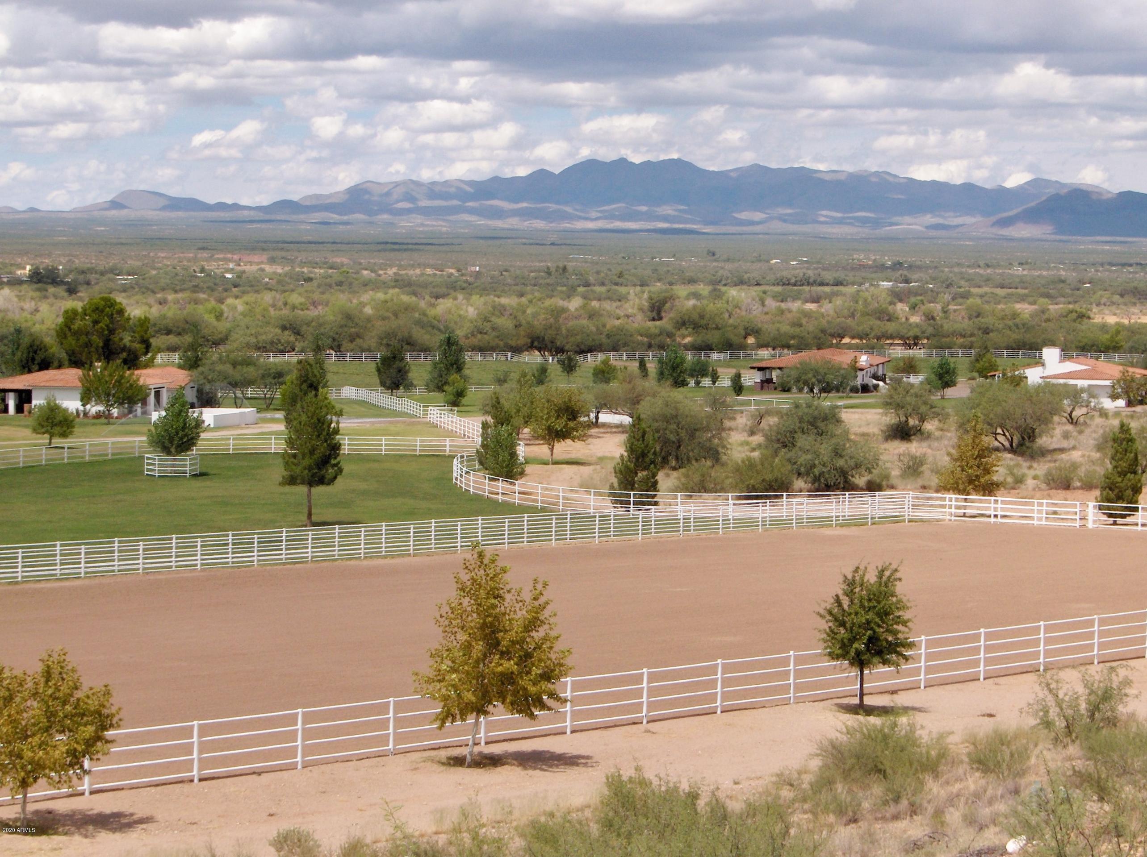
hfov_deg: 22.8
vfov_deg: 17.1
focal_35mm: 86
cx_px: 574
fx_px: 2846
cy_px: 428
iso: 100
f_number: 6.7
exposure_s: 1/565
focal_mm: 17.5
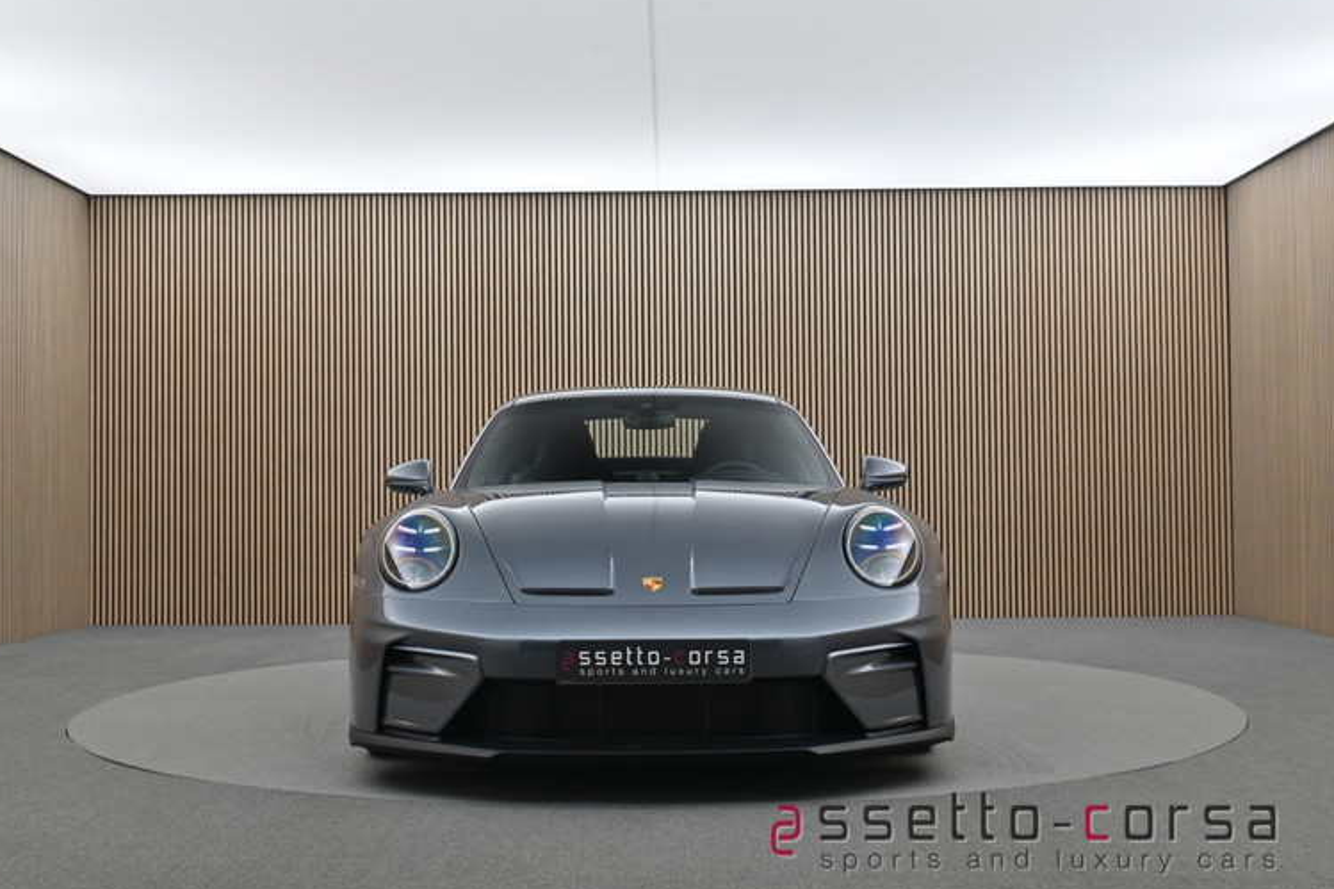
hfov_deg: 46.2
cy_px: 444
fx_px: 1565
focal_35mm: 42
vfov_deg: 31.7
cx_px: 655
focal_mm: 27.5
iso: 500
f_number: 4.5
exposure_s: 1/40
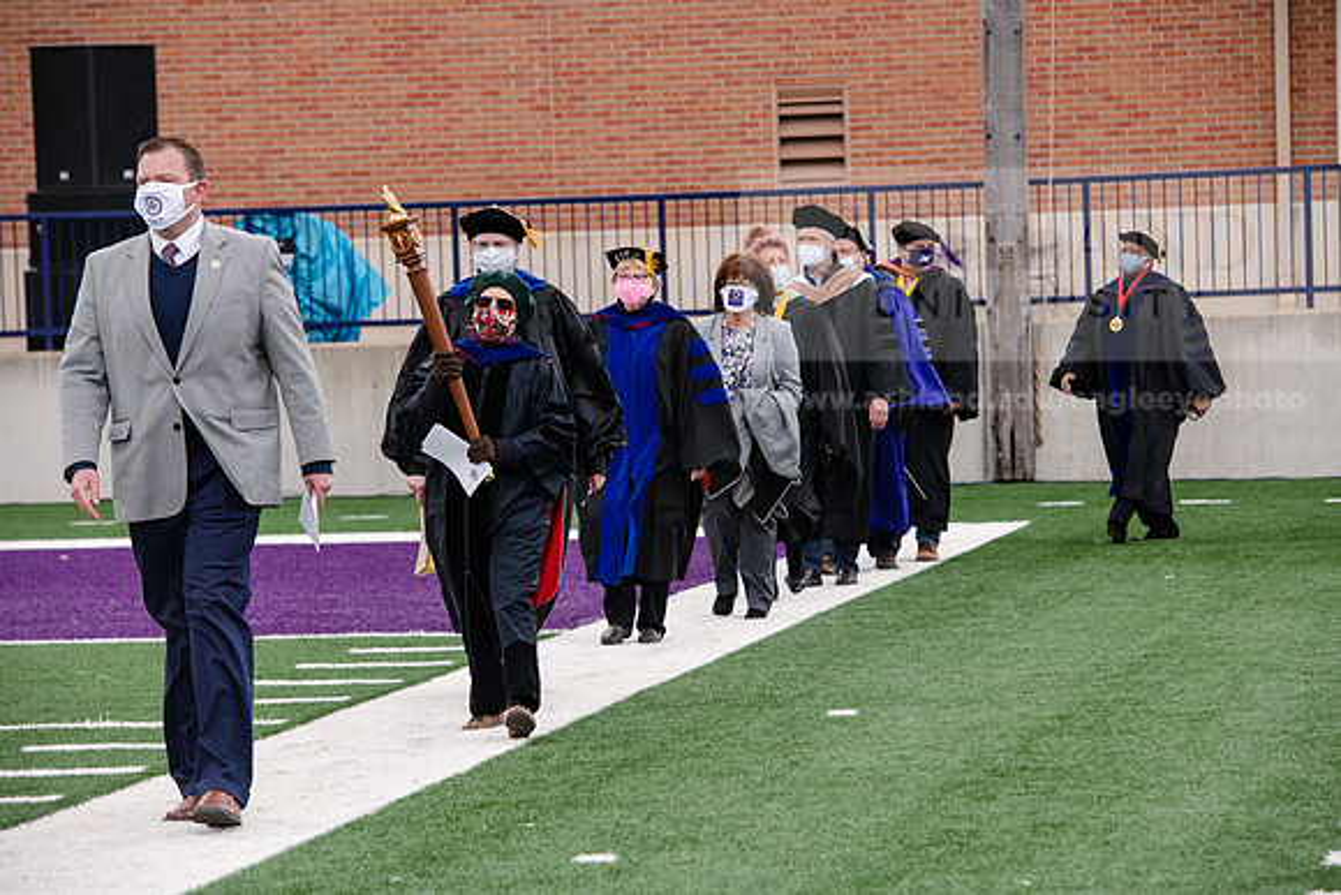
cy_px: 448
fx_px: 5589
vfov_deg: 9.2
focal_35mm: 150
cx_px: 670
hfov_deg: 13.7
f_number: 6.3
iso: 400
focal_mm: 150
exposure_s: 1/500
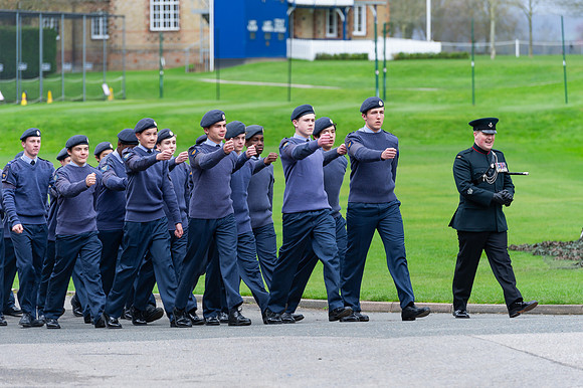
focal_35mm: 218
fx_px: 3520
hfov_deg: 9.5
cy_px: 199
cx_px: 311
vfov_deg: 6.3
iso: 220
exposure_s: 1/250
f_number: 5
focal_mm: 200
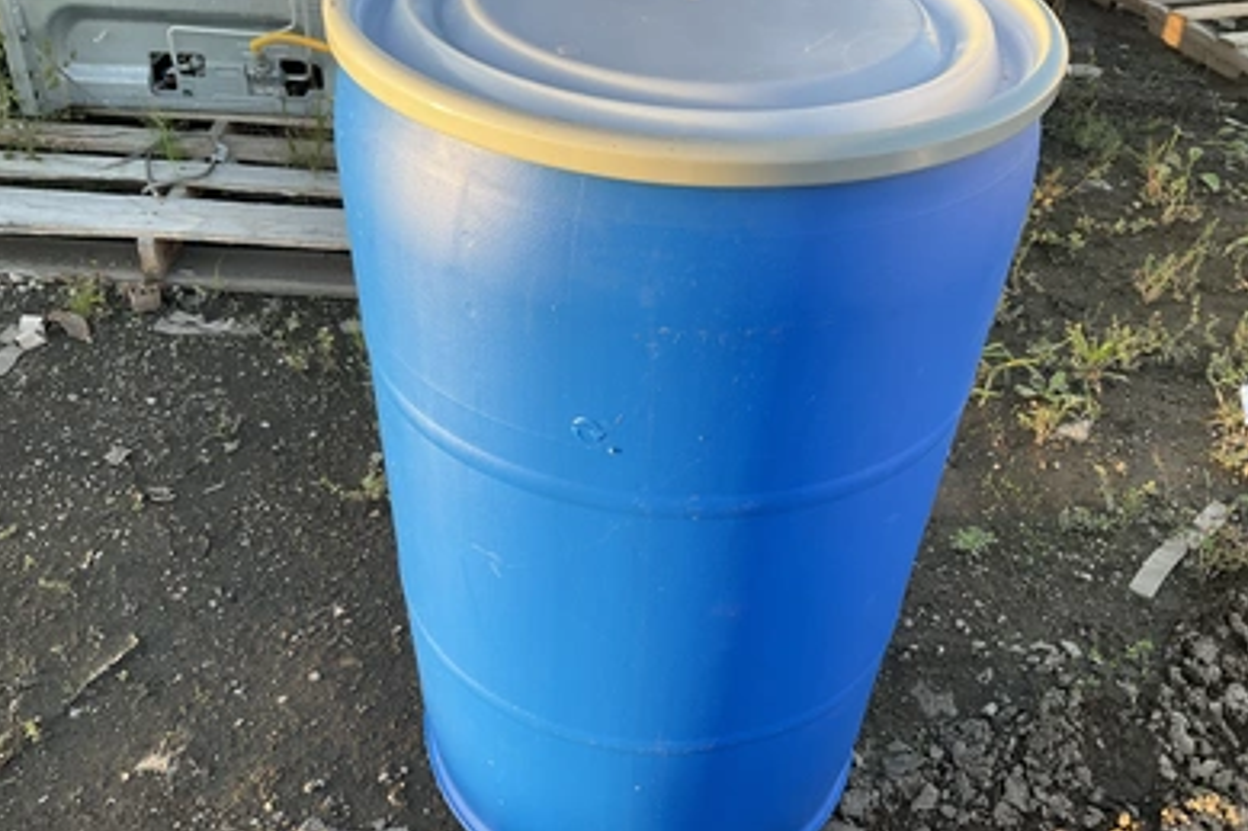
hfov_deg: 60.3
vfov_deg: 42.2
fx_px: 1074
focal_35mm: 31
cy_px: 468
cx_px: 635
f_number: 1.8
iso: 20
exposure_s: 1/122
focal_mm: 3
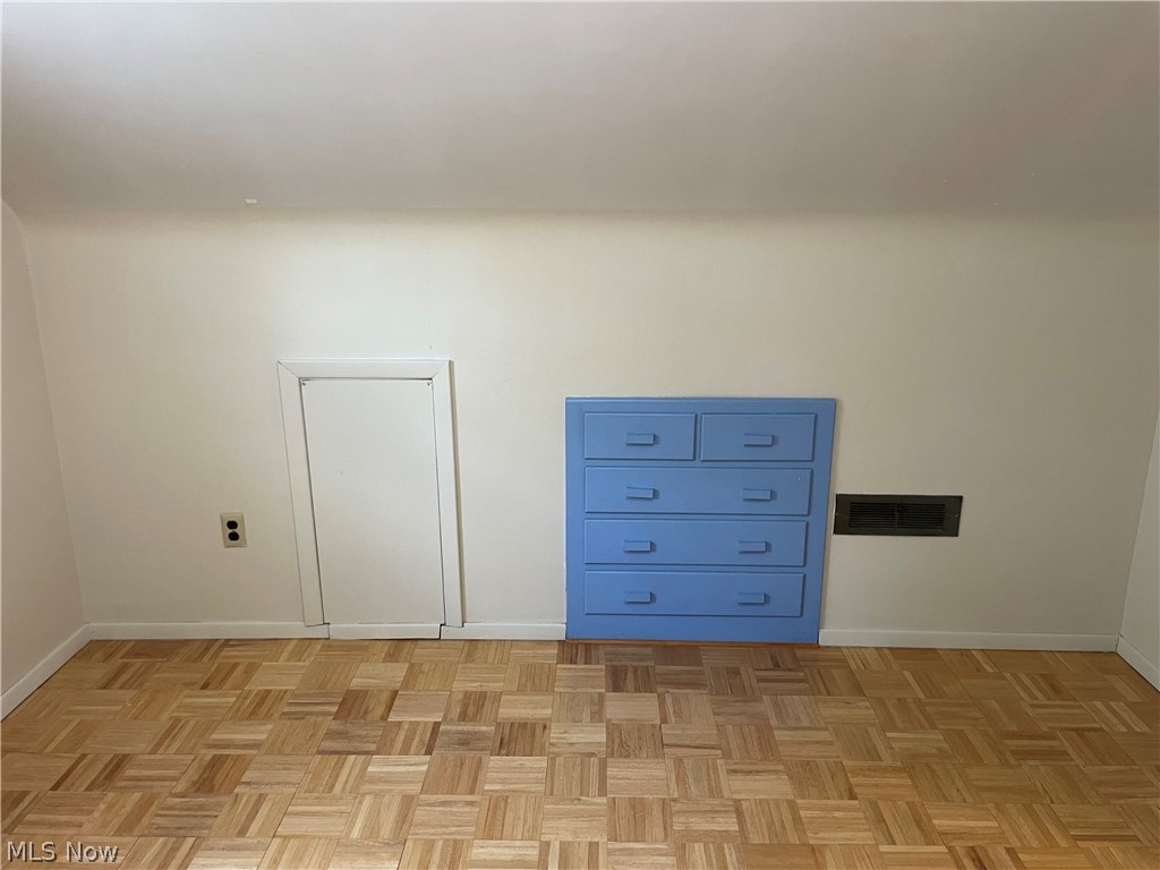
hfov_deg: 67.3
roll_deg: +0.7
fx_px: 871
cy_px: 435
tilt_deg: -15.2
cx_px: 580
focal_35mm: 26
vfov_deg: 53.1
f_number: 1.6
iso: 160
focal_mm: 4.2
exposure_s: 1/60
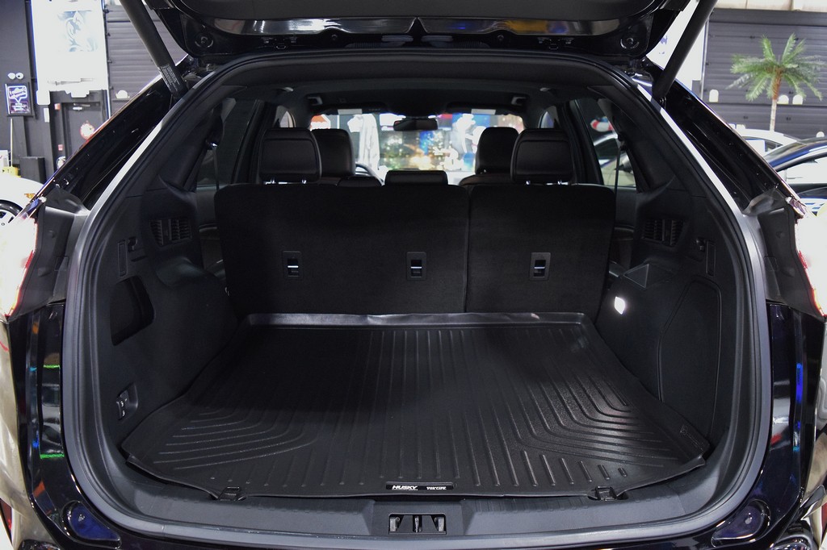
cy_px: 275
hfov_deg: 67.4
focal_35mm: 27
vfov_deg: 47.9
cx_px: 414
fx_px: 620
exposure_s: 1/50
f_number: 3.5
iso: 6400
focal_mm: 18
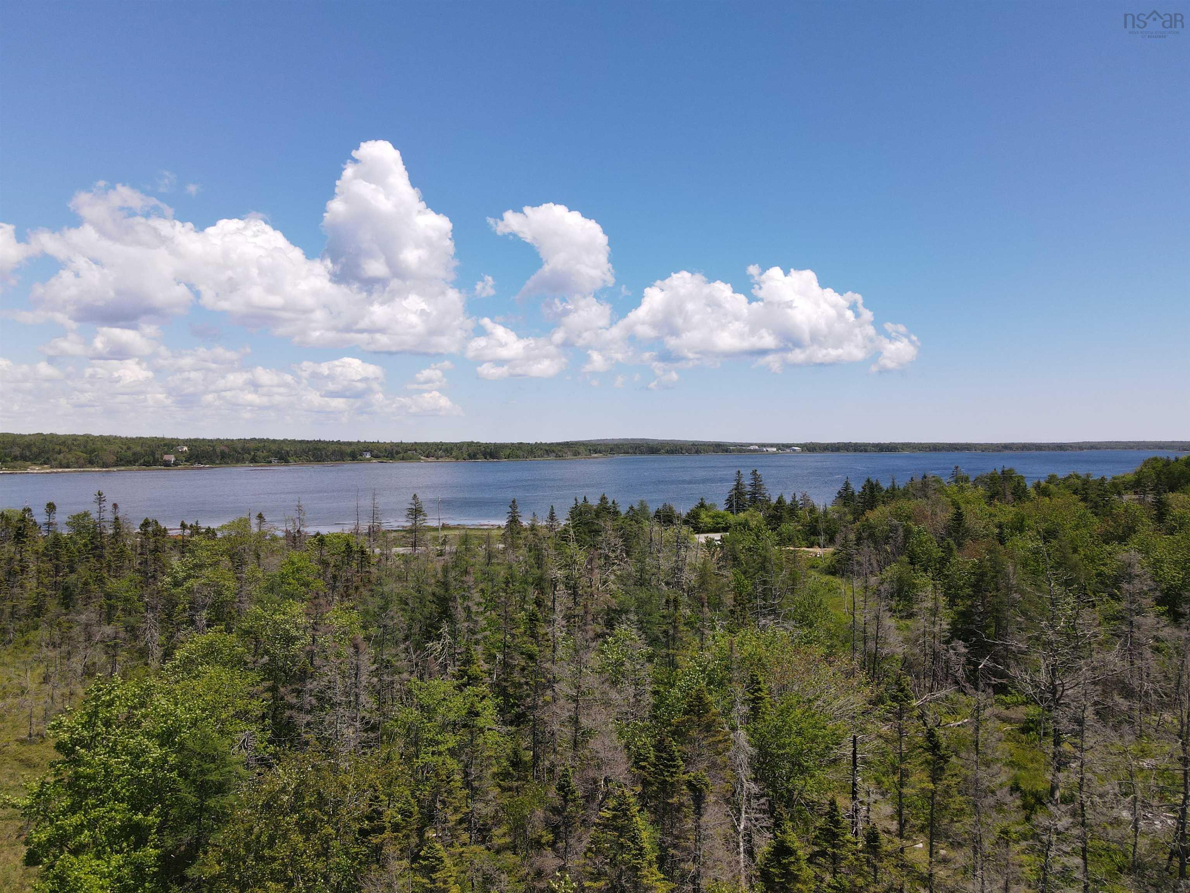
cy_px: 446
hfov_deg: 71.6
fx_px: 825
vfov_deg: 56.8
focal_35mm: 24
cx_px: 595
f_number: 2.8
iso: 100
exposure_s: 1/60
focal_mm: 4.5
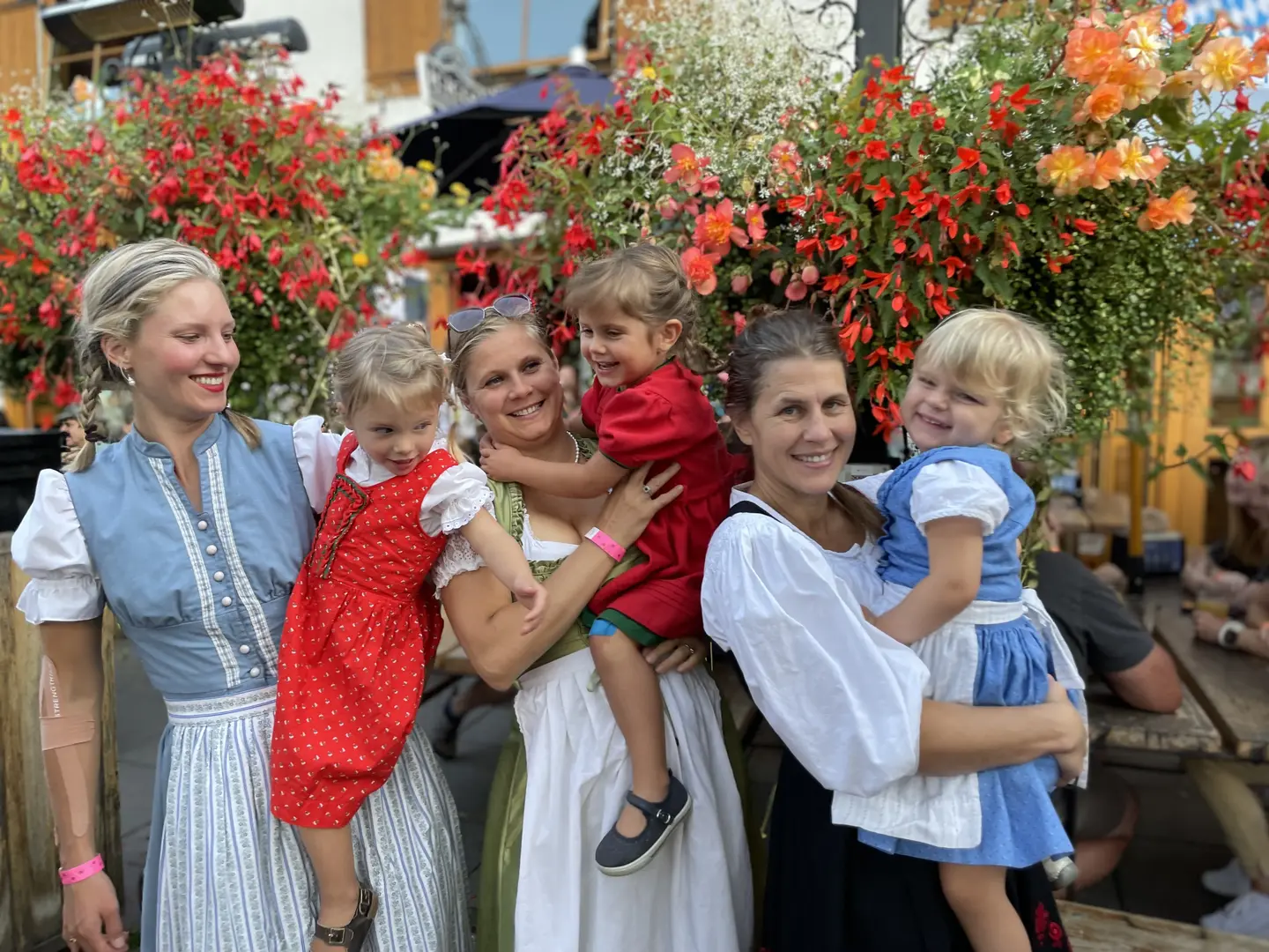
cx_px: 634
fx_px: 953
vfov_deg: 53.1
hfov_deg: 67.3
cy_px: 476
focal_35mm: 26
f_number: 1.6
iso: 64
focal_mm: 4.2
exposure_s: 1/120
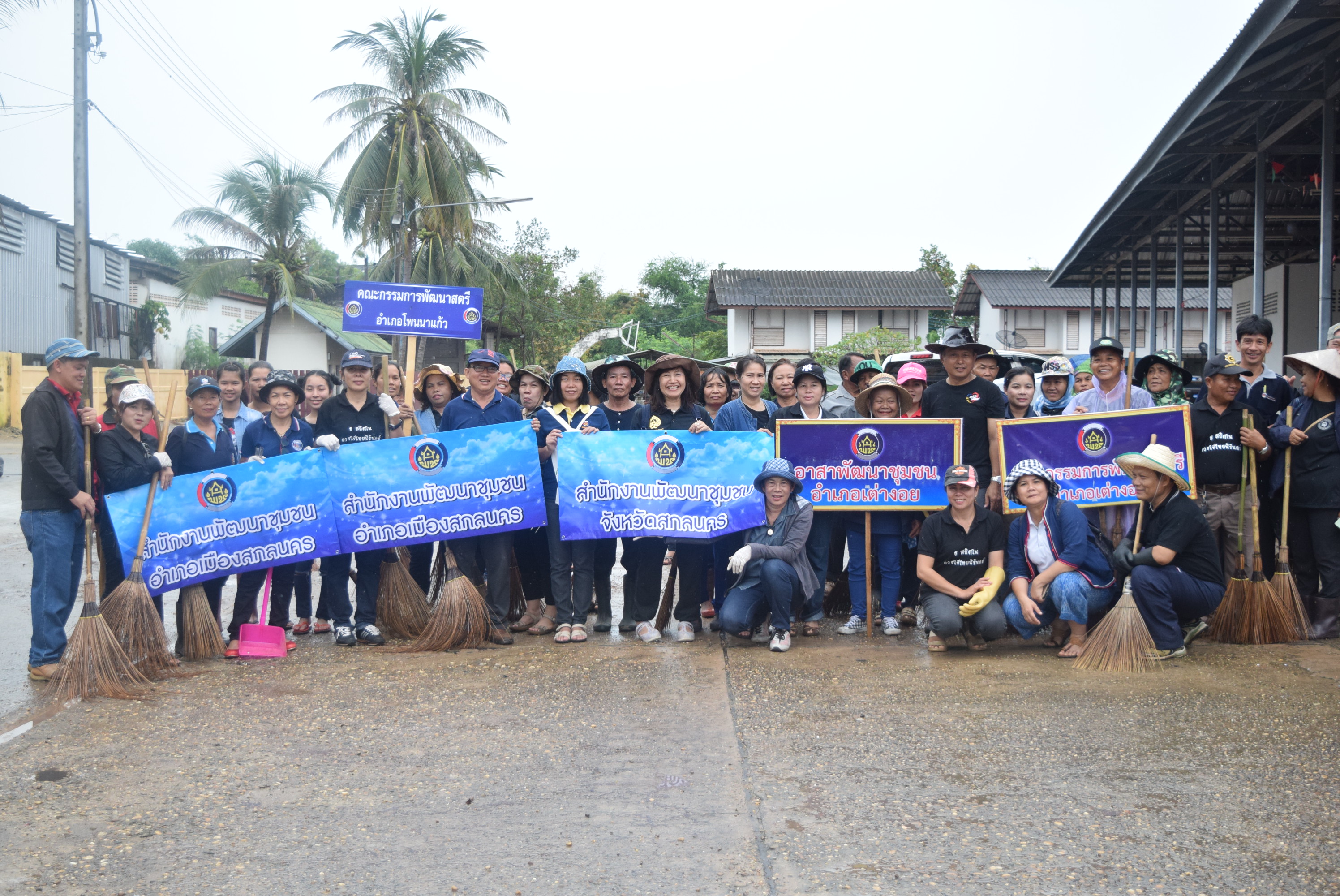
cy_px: 448
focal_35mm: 45
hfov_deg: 43.6
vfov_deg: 29.9
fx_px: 1676
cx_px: 670
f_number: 4.2
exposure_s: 1/1250
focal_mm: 30
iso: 800
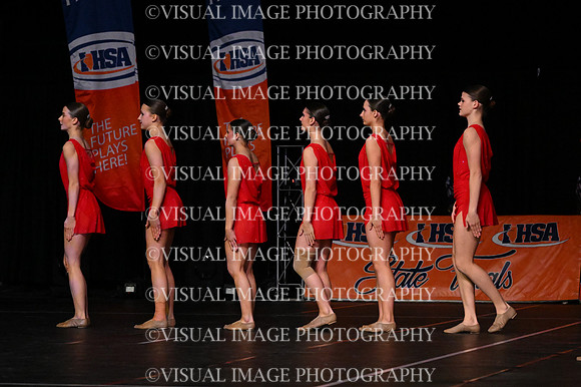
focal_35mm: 147
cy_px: 194
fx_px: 2371
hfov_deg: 14.0
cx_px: 290
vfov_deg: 9.3
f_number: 4
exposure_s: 1/1000
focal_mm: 98
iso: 8000
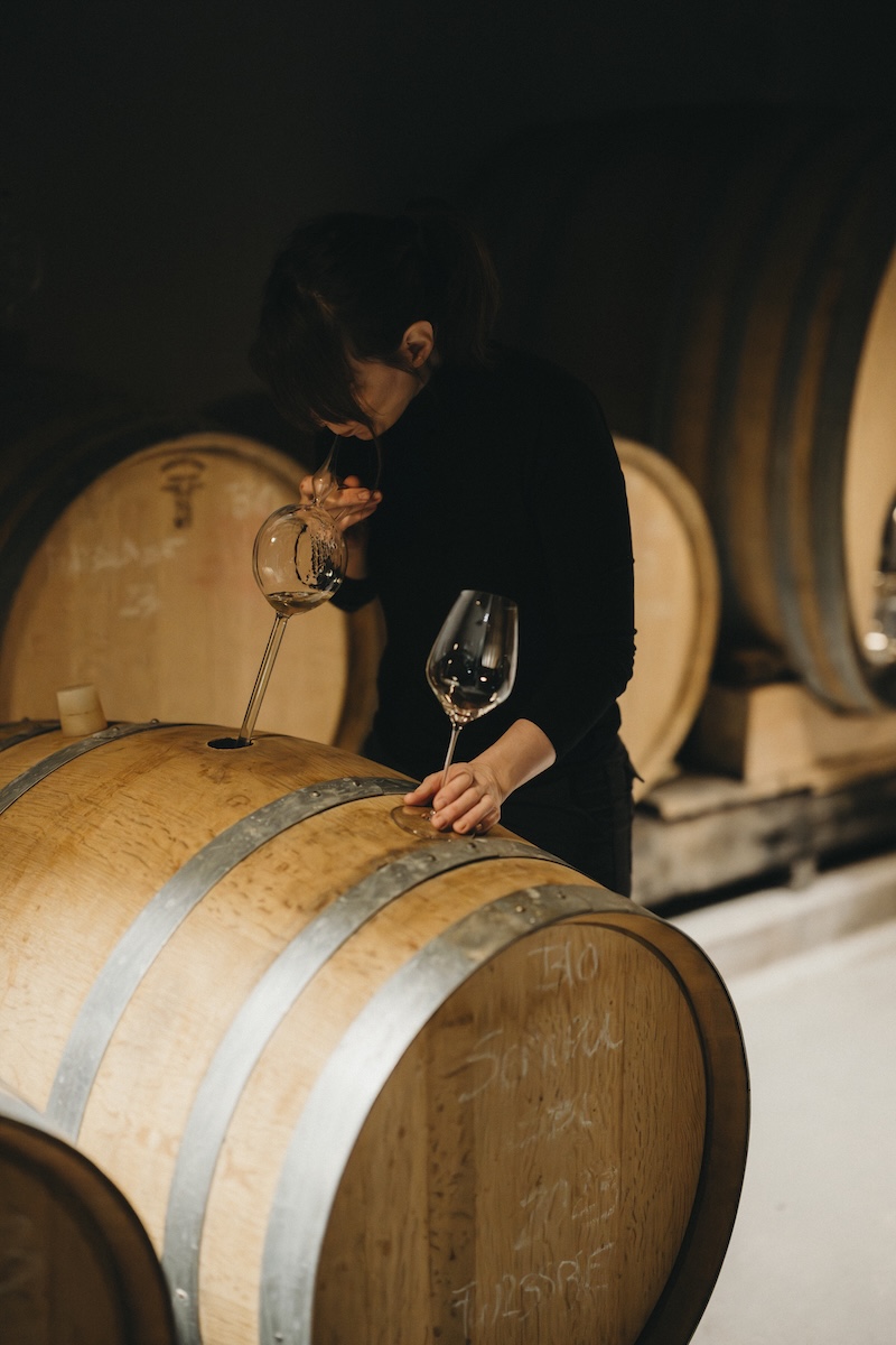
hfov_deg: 27.0
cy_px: 672
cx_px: 448
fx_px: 1867
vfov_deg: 39.6
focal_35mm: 50
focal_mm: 50
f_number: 1.4
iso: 2500
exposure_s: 1/160
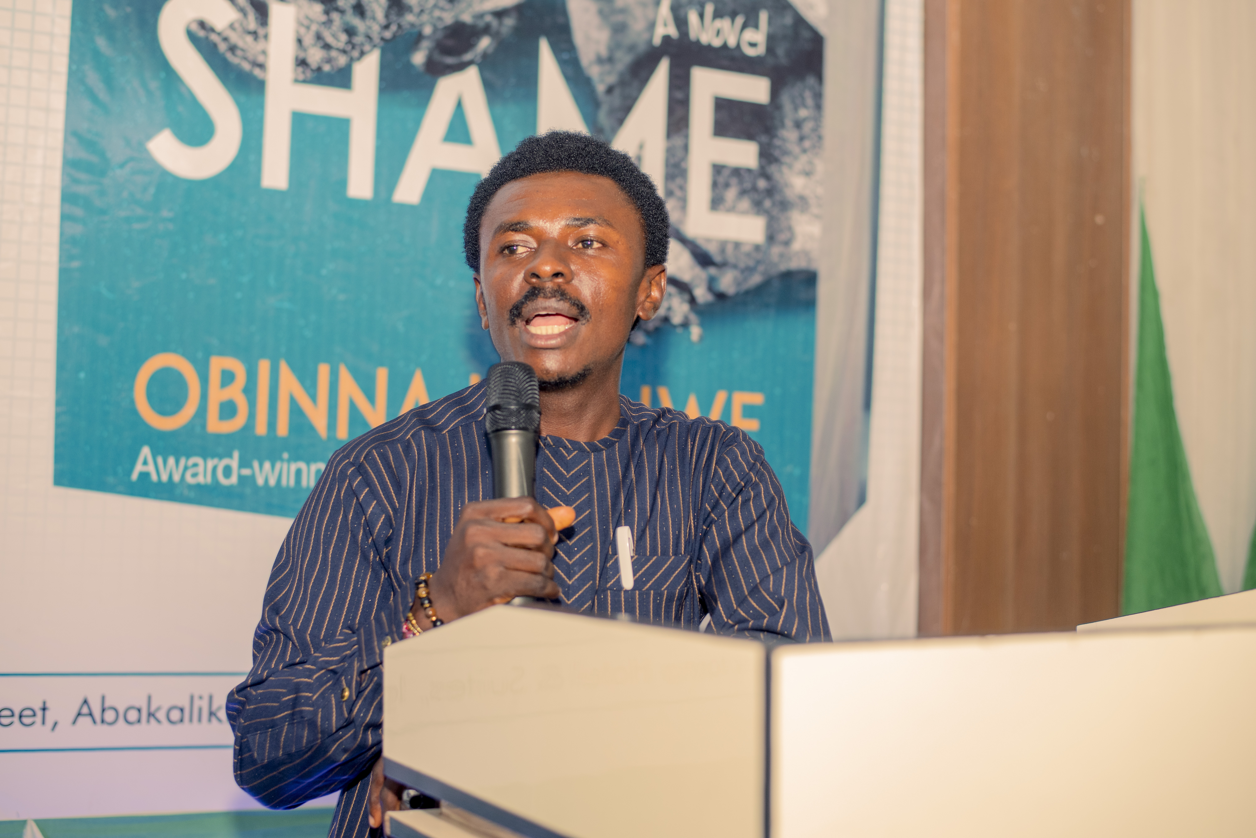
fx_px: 1745
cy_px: 419
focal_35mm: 50
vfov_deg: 27.0
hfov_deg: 39.6
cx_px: 628
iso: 640
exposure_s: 1/100
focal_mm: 50
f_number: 2.5
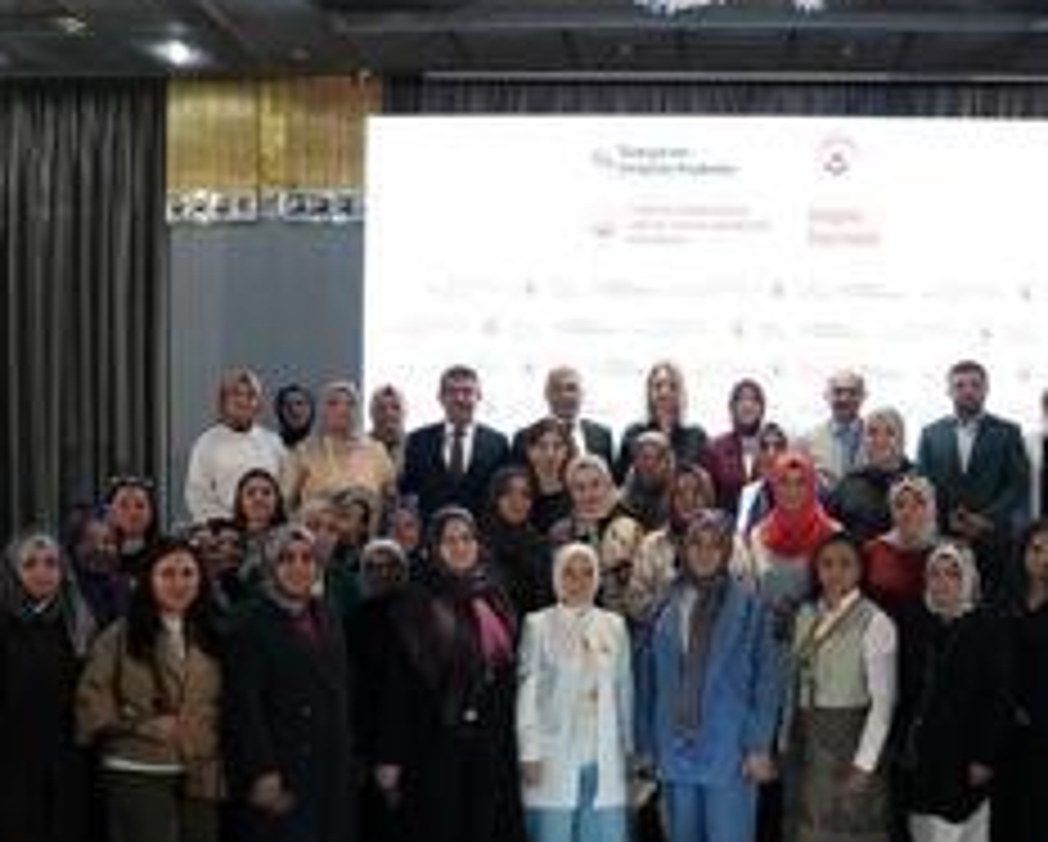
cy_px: 540
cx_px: 695
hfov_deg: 45.1
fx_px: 1242
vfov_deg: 37.1
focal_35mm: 40
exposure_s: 1/200
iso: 5000
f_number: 4
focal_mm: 19
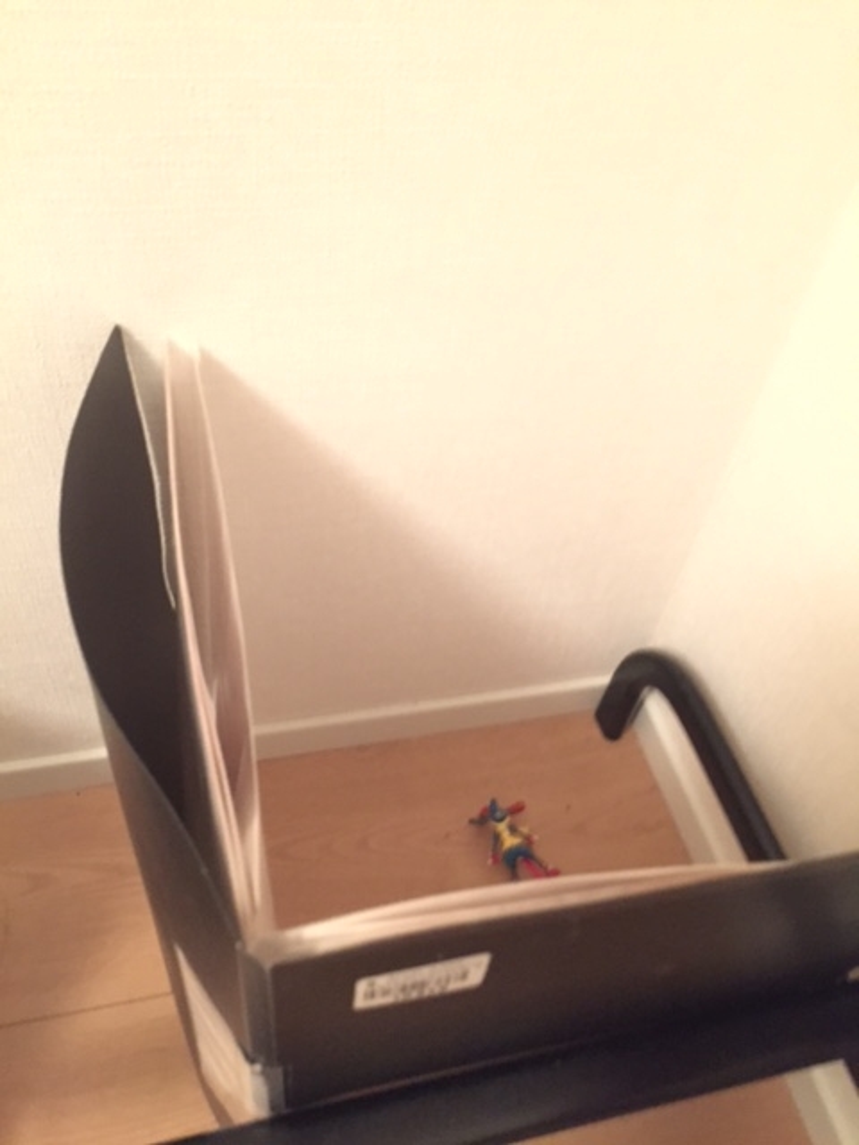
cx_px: 430
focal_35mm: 29
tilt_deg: -48.5
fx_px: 960
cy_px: 572
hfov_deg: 48.2
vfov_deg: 61.7
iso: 800
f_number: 2.2
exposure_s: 1/15
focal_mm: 4.15
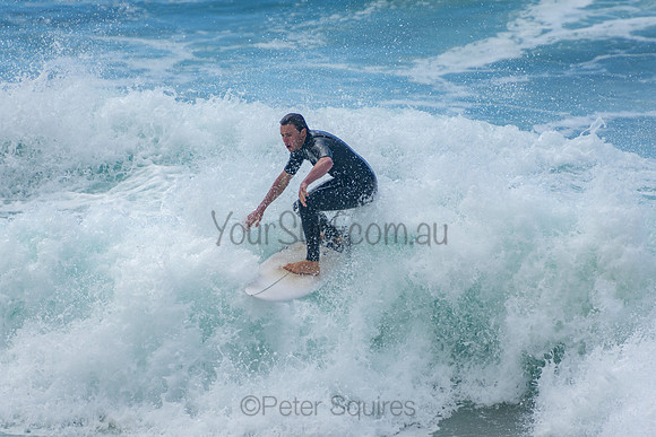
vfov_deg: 2.3
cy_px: 218
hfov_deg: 3.4
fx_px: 10935
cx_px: 328
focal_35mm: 600
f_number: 5.6
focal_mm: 400
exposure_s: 1/1250
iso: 200
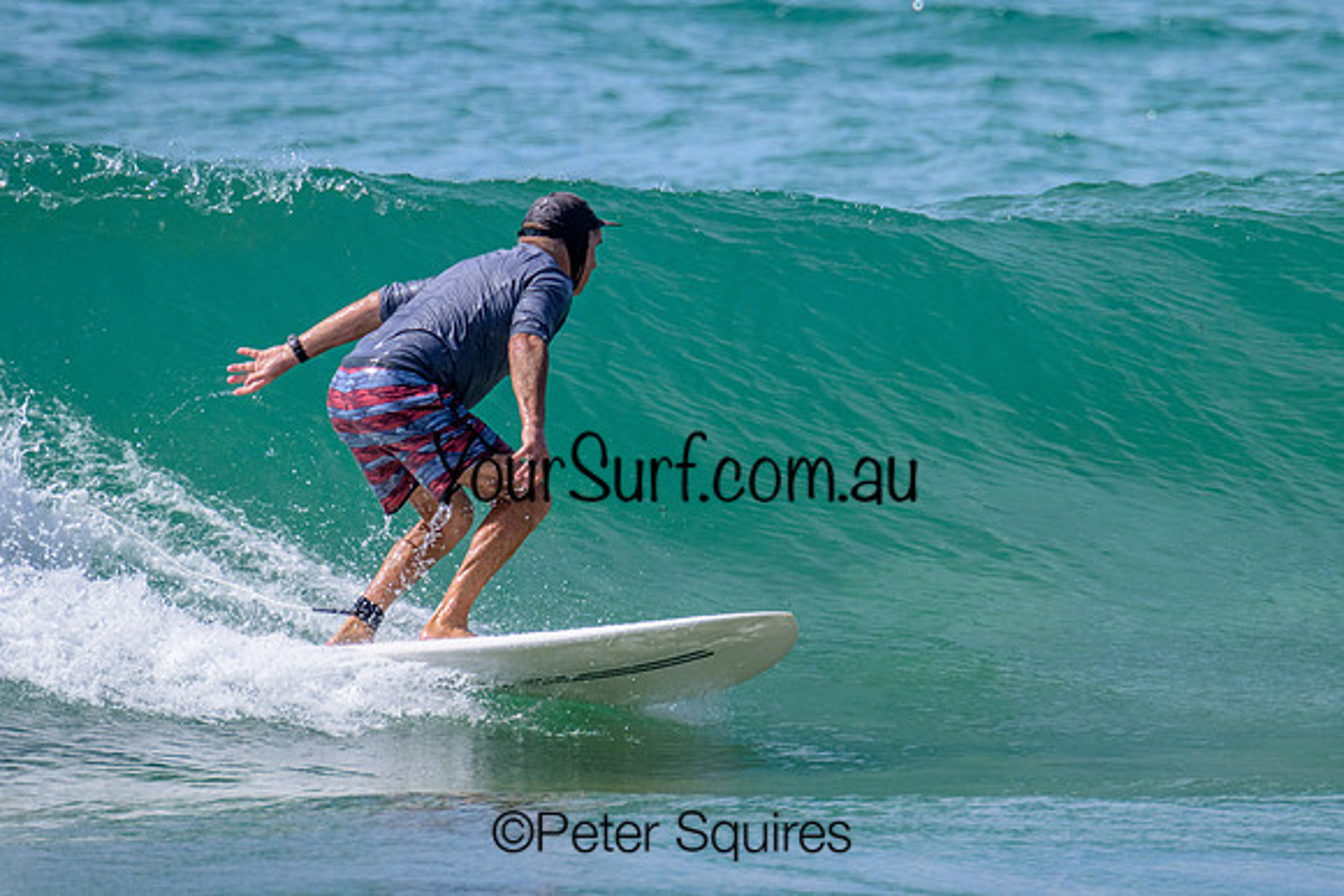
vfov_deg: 1.3
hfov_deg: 1.9
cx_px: 797
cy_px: 304
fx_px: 39495
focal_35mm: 1058
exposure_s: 1/2000
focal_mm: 800
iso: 1250
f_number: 11
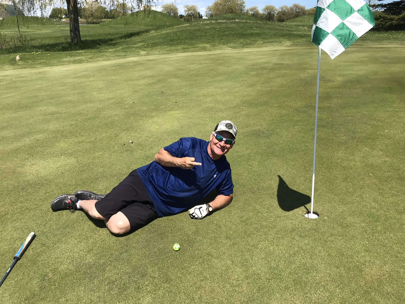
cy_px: 152
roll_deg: +0.7
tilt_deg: -22.0
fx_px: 328
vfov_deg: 49.7
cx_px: 202
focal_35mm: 28
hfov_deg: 63.4
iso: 20
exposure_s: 1/1953
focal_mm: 3.99
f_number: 1.8
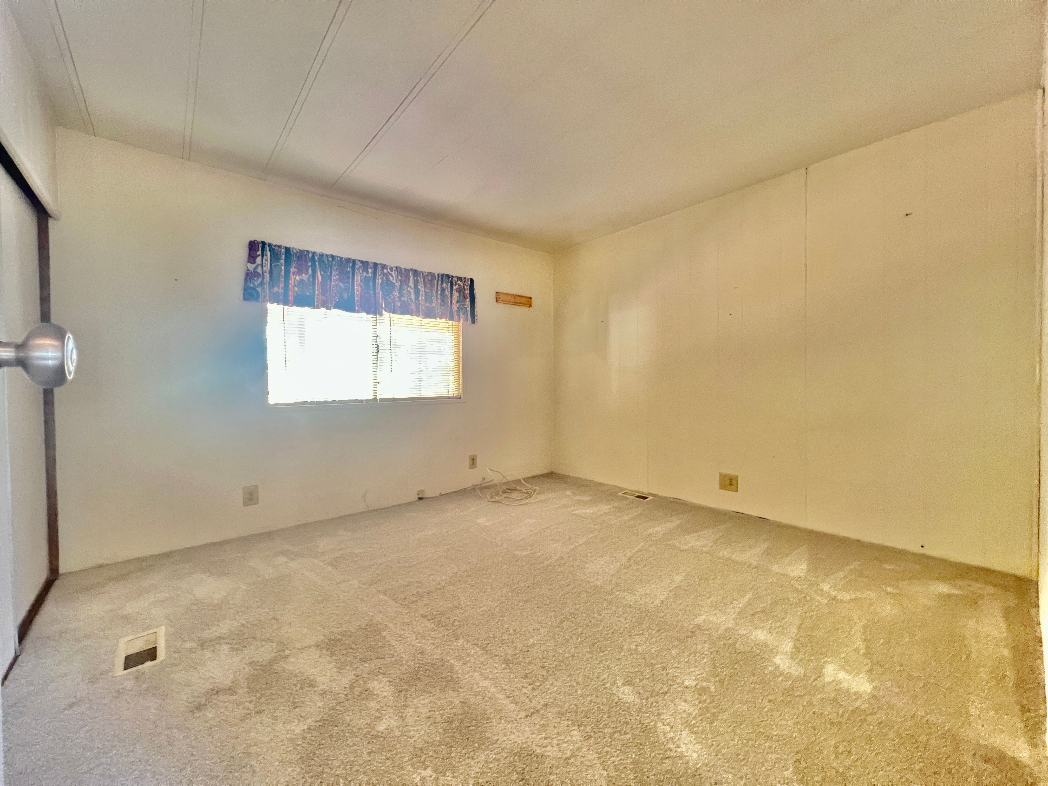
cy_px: 393
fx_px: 394
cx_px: 524
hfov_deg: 106.2
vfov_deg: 89.9
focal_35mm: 13
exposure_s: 1/40
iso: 800
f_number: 1.8
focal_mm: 1.57
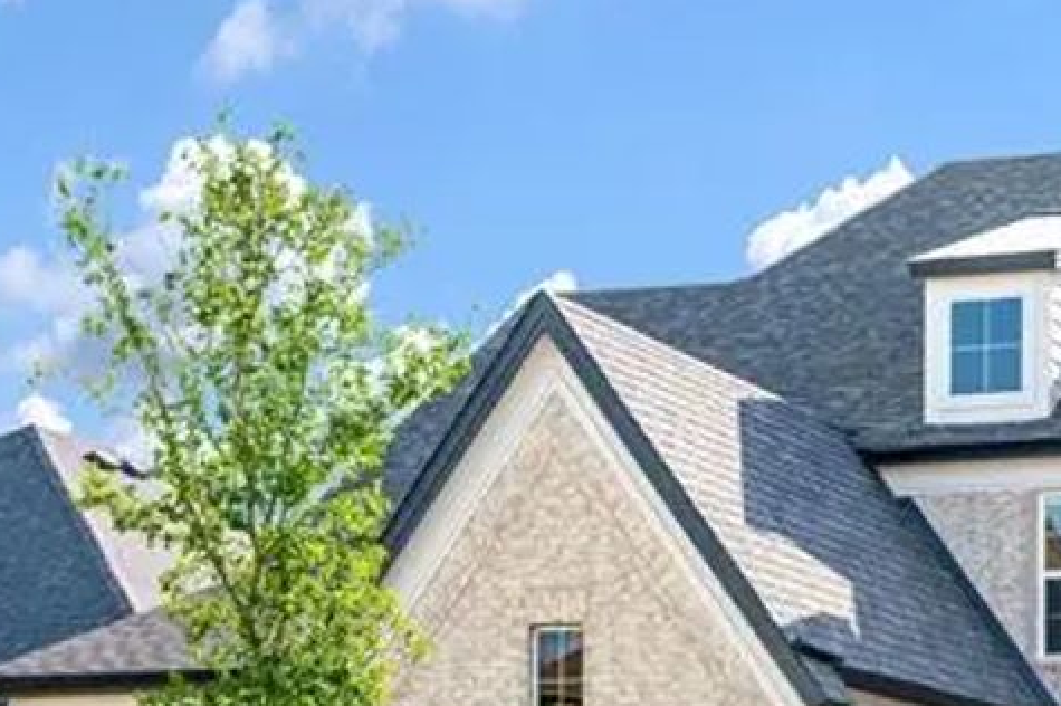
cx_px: 1043
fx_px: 3271
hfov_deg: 18.0
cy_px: 744
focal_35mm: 111
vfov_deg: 12.1
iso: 800
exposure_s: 1/200
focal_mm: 51.5
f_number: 6.3
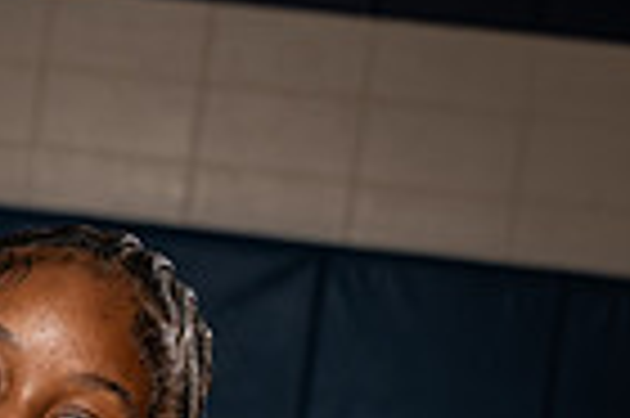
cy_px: 948
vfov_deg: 6.2
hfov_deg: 9.6
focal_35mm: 212
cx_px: -14
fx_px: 3706
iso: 125
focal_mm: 66
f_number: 5.6
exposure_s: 1/250
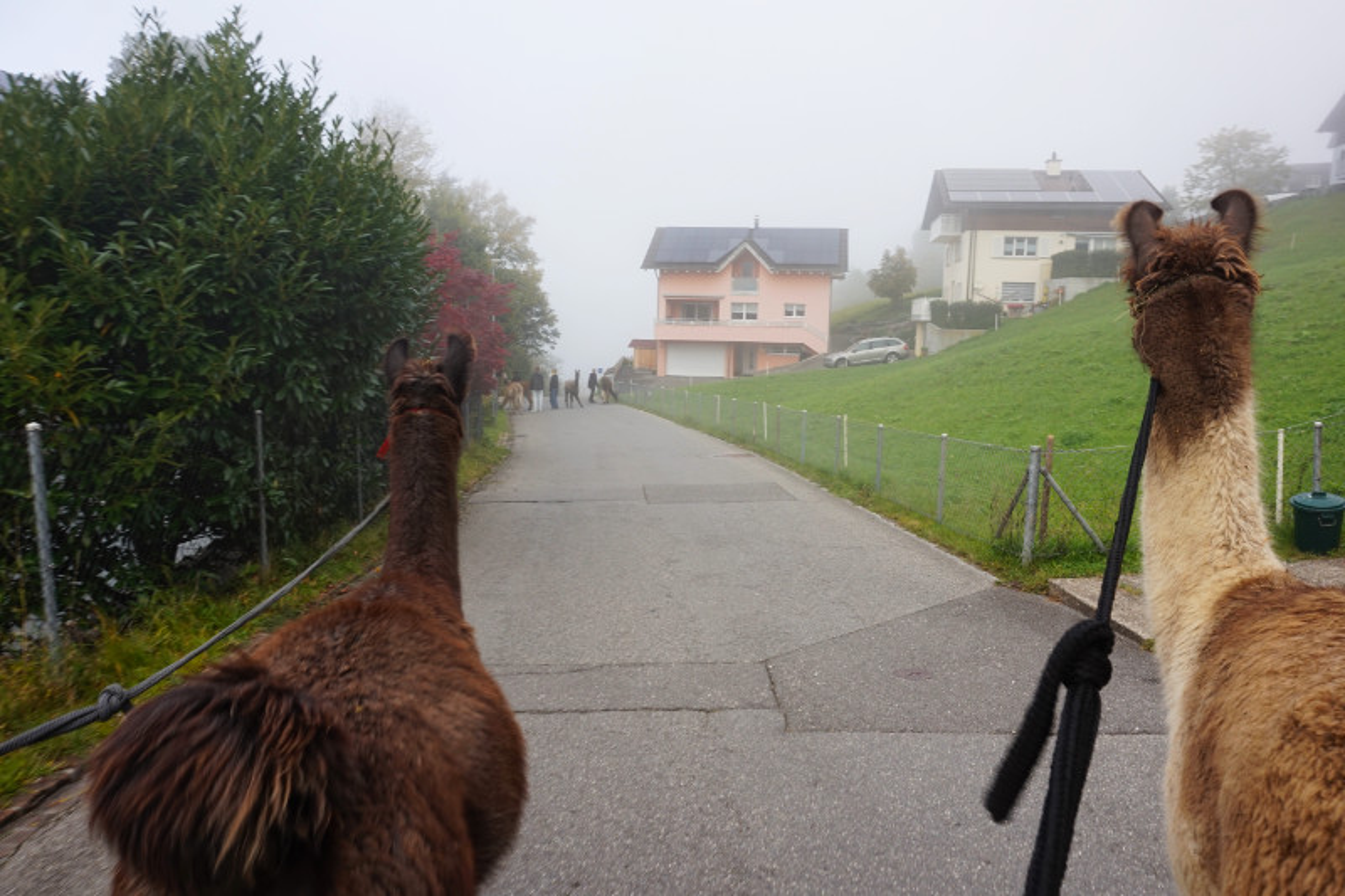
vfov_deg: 53.1
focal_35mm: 24
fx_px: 896
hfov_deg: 73.8
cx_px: 672
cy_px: 448
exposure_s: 1/80
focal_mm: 16
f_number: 9
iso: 100
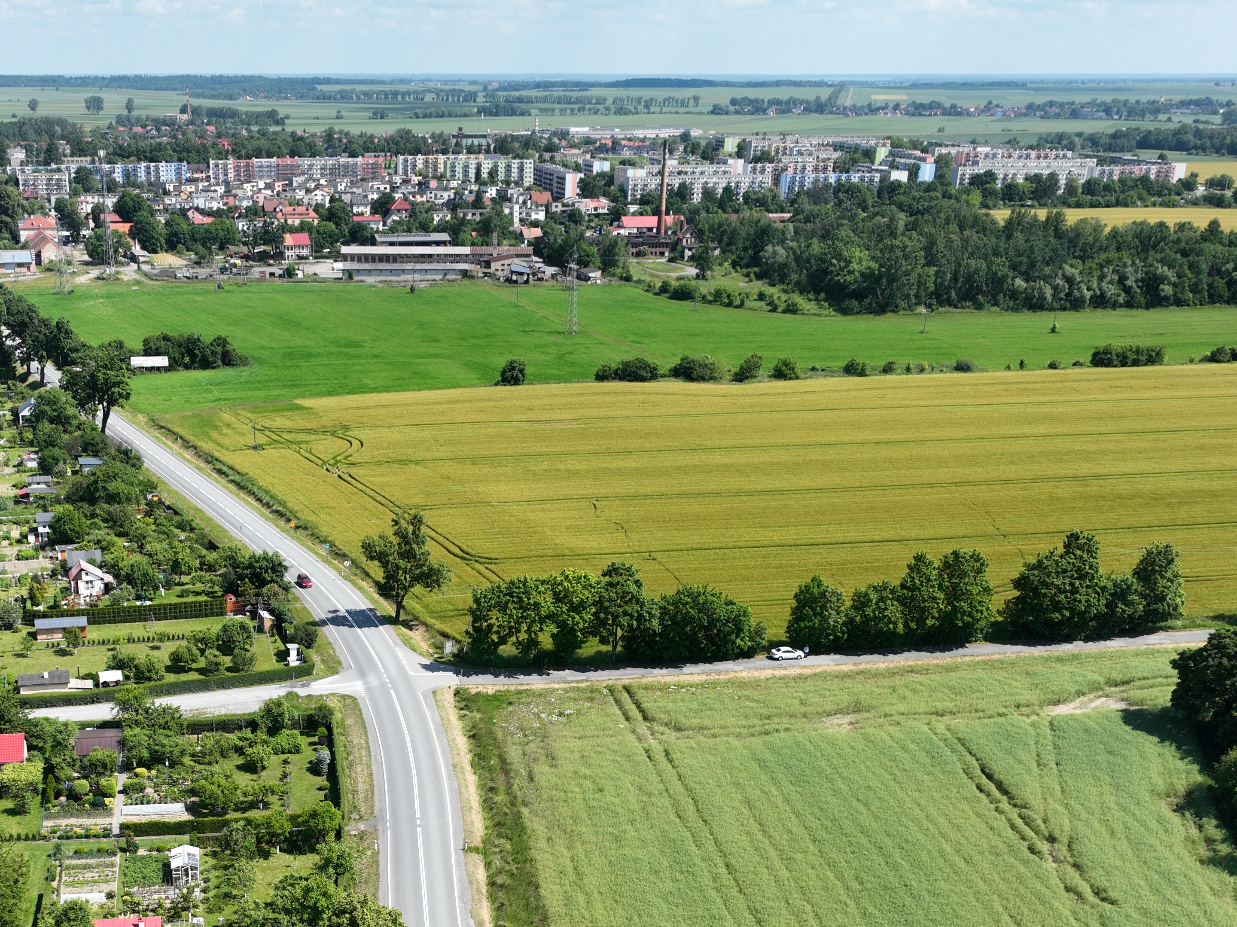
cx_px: 404
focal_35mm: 44
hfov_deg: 42.3
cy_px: 807
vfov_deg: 31.5
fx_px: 1572
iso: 100
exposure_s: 1/1250
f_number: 2.8
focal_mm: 12.29
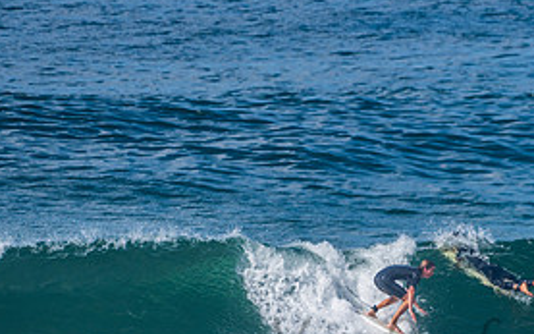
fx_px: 15540
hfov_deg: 2.0
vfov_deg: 1.2
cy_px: 331
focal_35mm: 1068
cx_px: 472
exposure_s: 1/2000
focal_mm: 500
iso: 125
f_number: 5.6
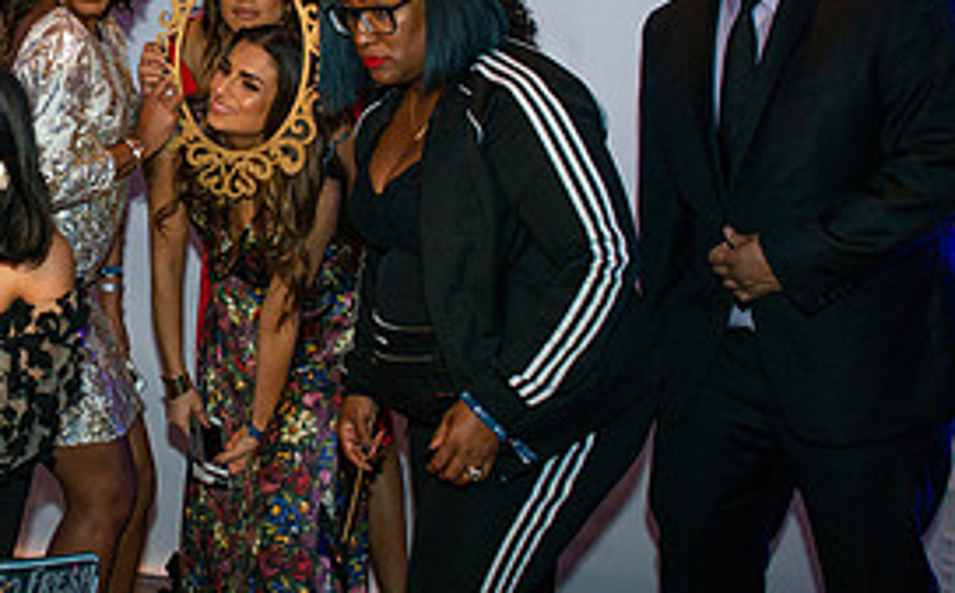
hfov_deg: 32.5
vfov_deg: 21.6
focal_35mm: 59
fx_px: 1533
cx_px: 56
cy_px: 123
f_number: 4.5
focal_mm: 24
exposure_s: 1/160
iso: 640
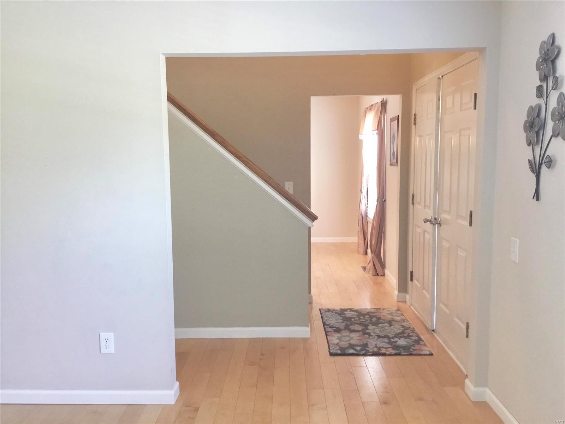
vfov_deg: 45.4
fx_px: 506
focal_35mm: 31
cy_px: 212
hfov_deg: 58.4
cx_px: 282
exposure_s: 1/33
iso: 160
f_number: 2.4
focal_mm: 3.3
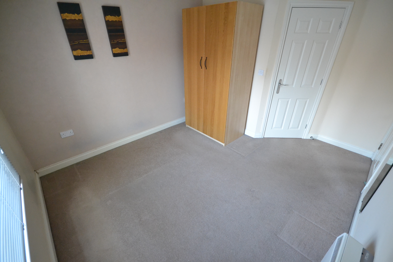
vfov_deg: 77.3
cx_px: 196
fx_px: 164
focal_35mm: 15
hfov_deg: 100.4
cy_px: 131
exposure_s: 1/40
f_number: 4
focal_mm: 10
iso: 3200
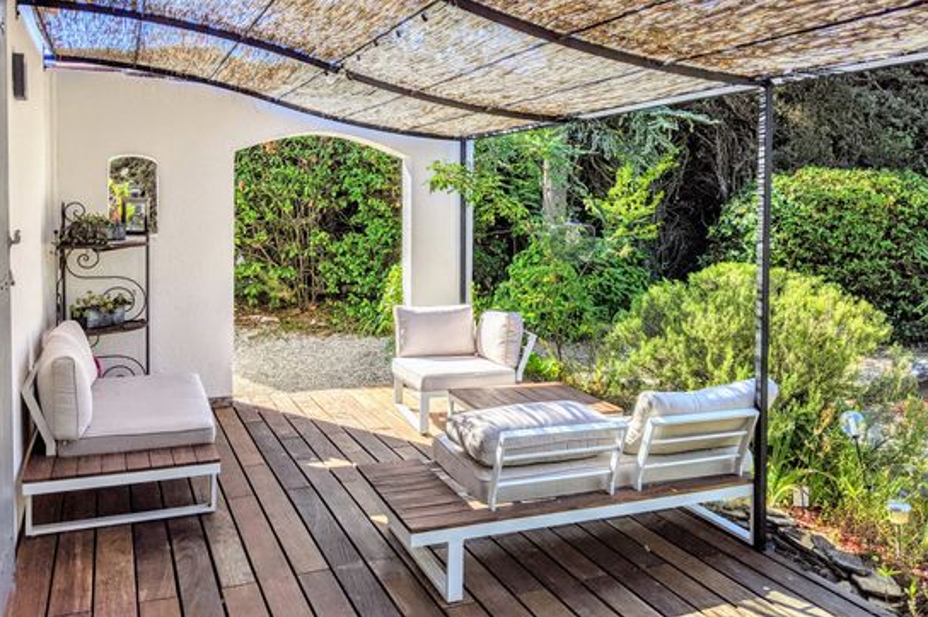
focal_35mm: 31
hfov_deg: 60.3
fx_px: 799
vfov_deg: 42.0
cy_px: 237
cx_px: 495
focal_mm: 4.44
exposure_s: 1/1805
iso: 50
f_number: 1.8
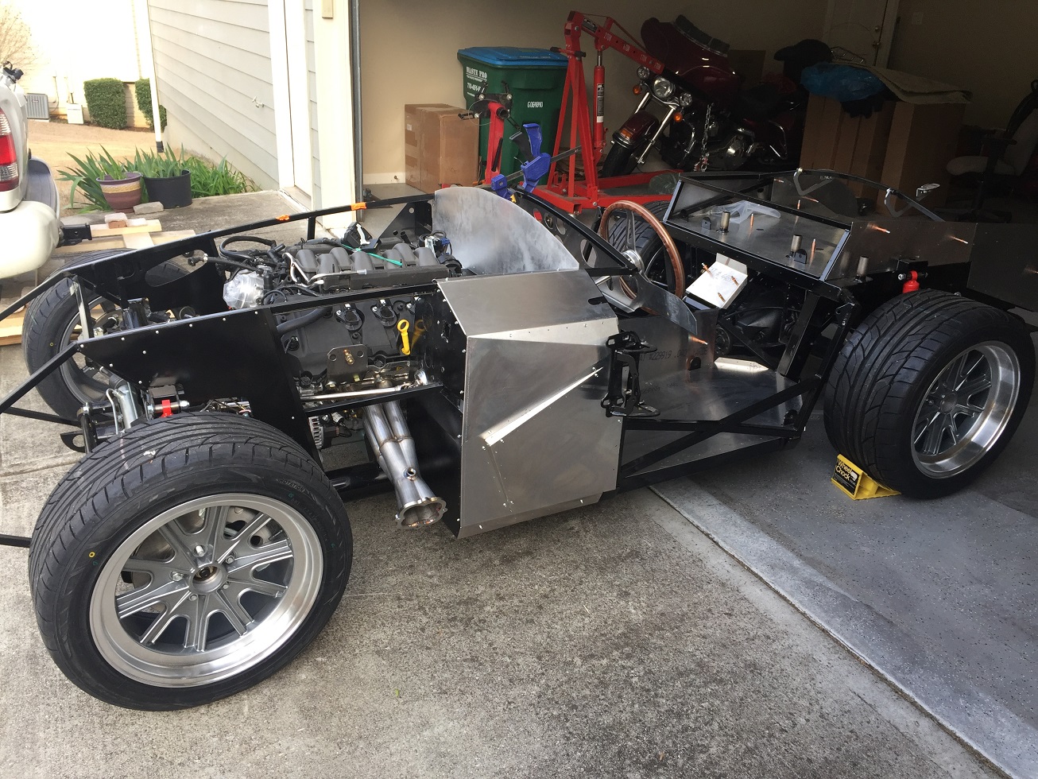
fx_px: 870
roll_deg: -3.5
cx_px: 519
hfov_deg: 61.7
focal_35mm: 29
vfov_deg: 48.2
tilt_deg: -23.5
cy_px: 390
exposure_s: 1/120
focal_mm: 4.15
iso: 32
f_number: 2.2
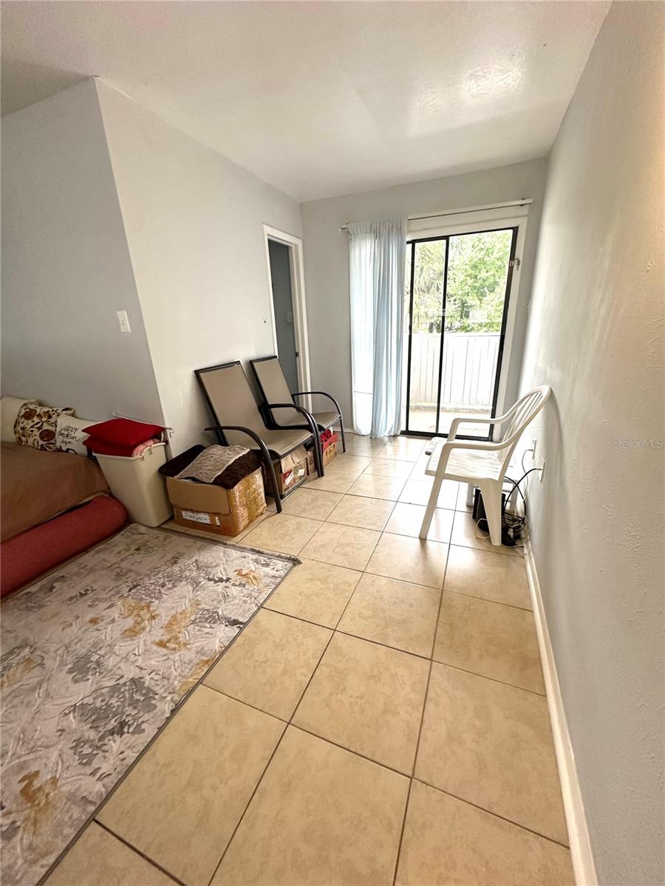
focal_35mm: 14
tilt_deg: -19.2
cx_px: 332
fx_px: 359
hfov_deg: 85.7
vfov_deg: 102.1
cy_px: 443
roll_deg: +2.0
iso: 160
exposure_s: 1/99
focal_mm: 2.22
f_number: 2.2
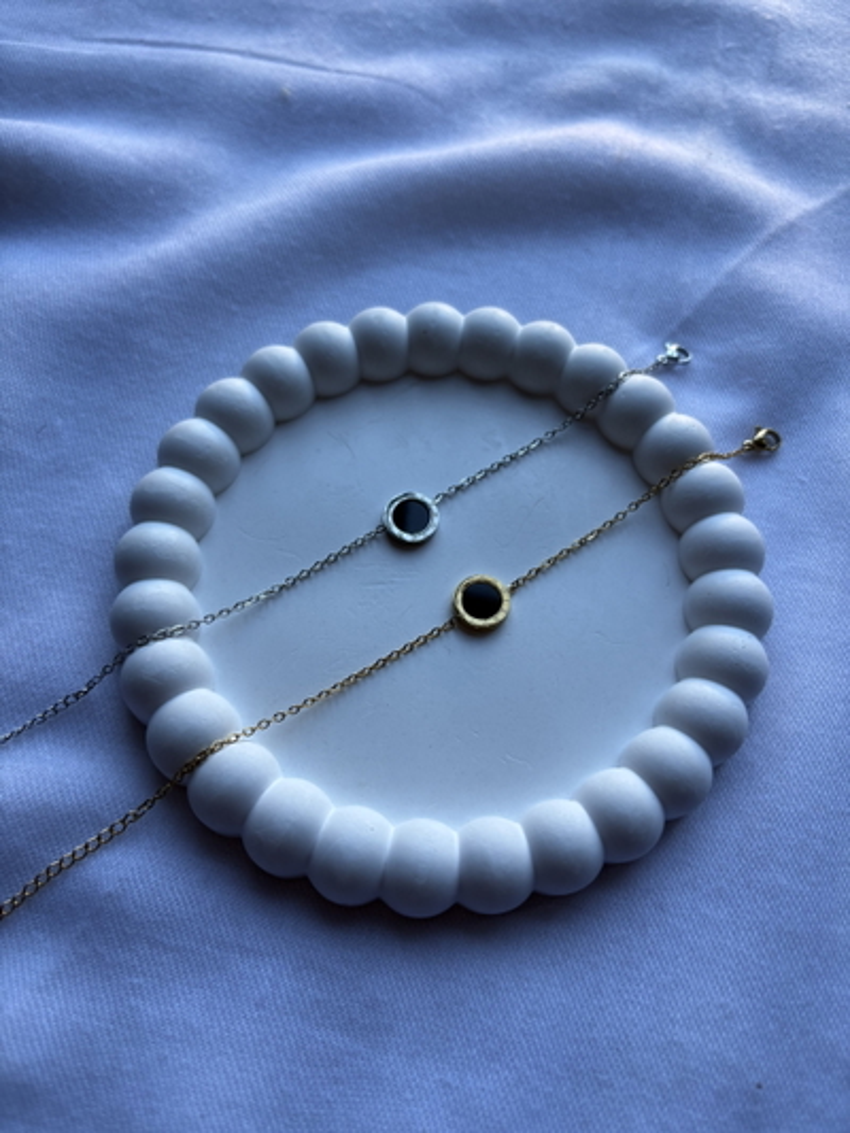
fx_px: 851
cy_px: 566
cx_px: 425
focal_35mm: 26
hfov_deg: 53.1
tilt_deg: -65.2
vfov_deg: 67.3
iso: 32
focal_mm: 5.96
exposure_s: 1/142
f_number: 1.6
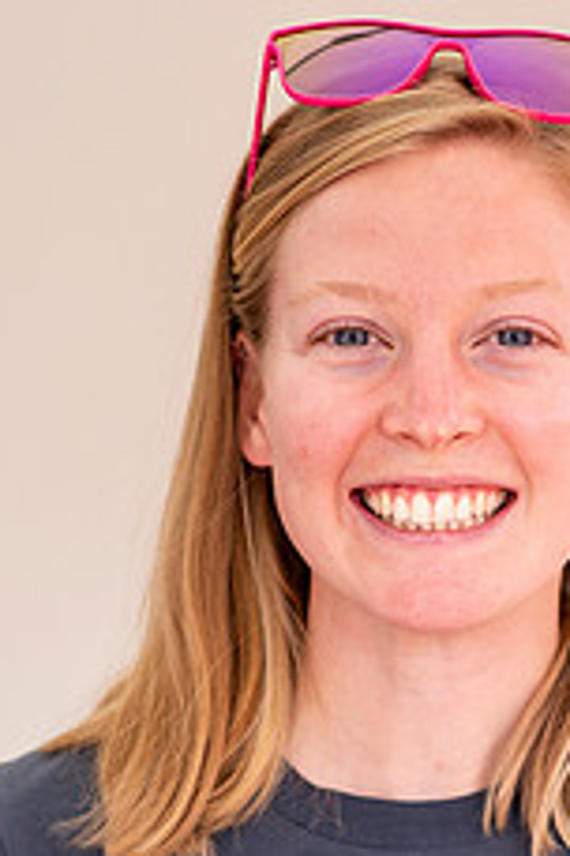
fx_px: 3990
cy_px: 755
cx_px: 360
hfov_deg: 8.2
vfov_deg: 12.2
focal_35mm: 168
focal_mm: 85
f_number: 3.2
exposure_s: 1/200
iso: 200
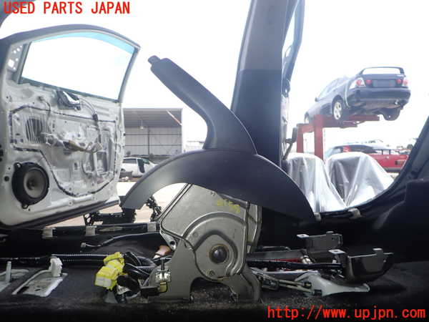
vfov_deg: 54.9
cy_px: 161
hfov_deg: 69.4
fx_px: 310
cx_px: 214
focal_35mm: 25
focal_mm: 4.5
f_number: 2.8
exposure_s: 1/320
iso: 100
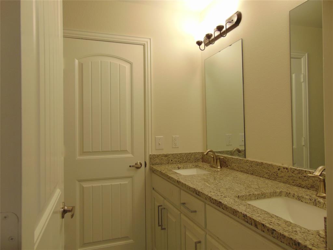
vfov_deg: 54.9
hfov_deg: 69.4
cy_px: 125
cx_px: 166
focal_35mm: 25
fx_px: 240
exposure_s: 1/40
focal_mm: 4.5
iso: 80
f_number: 3
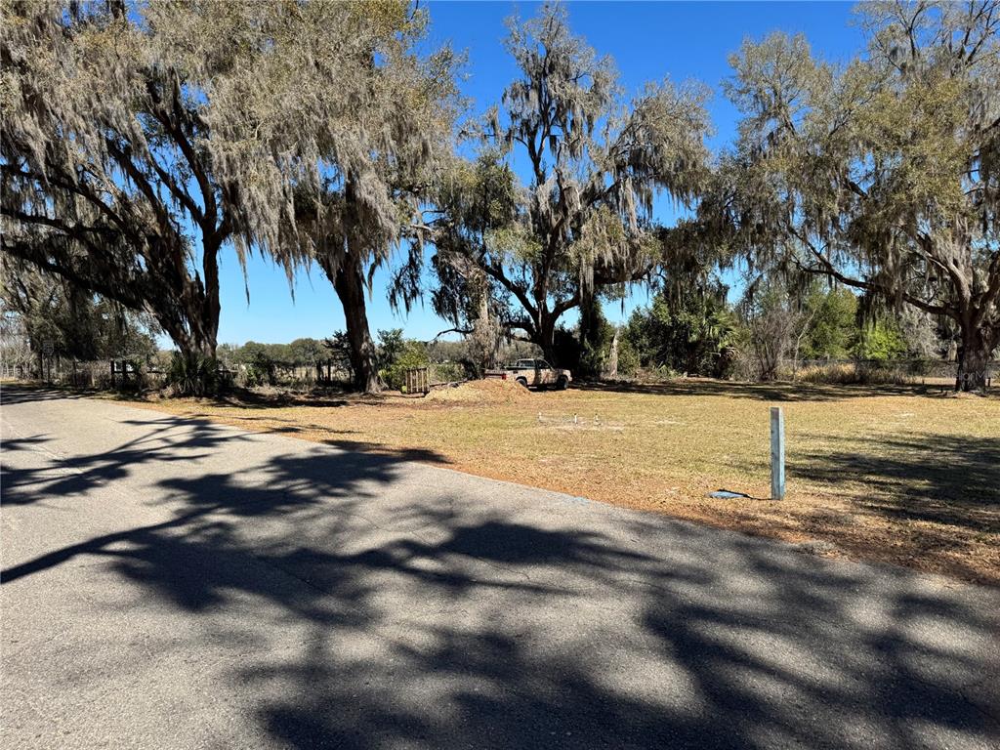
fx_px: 693
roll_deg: +0.9
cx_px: 500
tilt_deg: -1.2
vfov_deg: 56.8
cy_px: 375
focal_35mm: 24
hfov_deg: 71.6
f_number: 1.78
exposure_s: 1/3802
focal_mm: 6.76
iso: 80
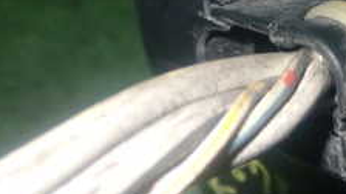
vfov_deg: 11.5
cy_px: 119
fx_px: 963
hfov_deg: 19.3
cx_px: 409
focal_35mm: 105
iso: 320
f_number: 7.1
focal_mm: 6.37
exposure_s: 1/40
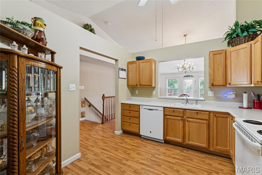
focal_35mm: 16
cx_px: 131
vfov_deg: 74.1
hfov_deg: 97.1
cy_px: 88
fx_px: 116
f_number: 13
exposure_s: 1/1.67
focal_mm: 15.9
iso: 320
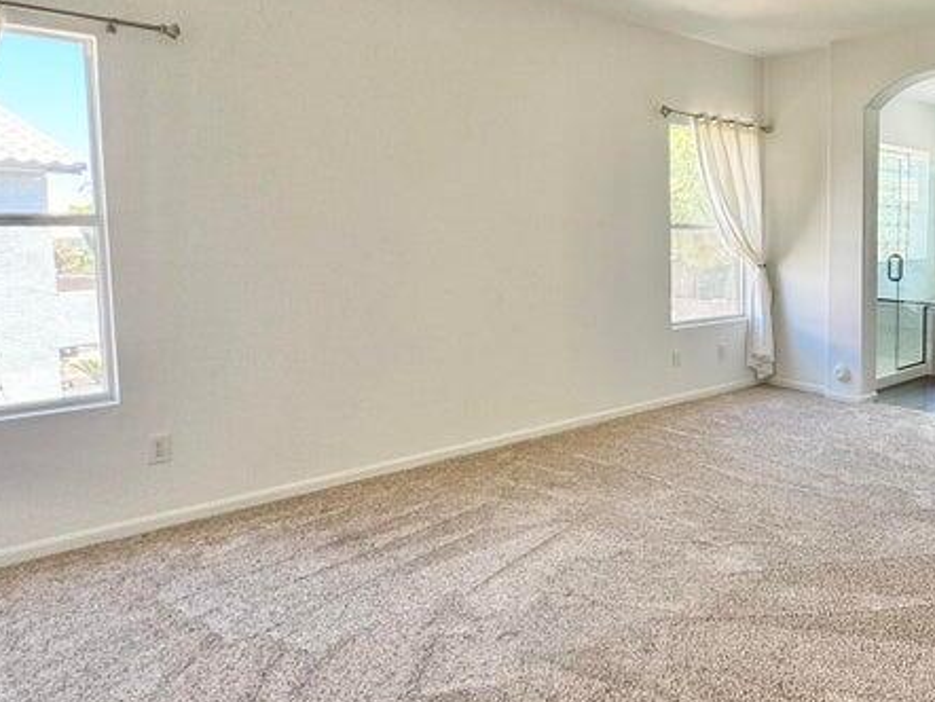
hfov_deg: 59.9
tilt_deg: -3.5
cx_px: 754
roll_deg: -0.2
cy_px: 281
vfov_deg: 51.1
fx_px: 730
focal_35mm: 27
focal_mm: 2.22
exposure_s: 1/99
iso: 100
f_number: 2.2
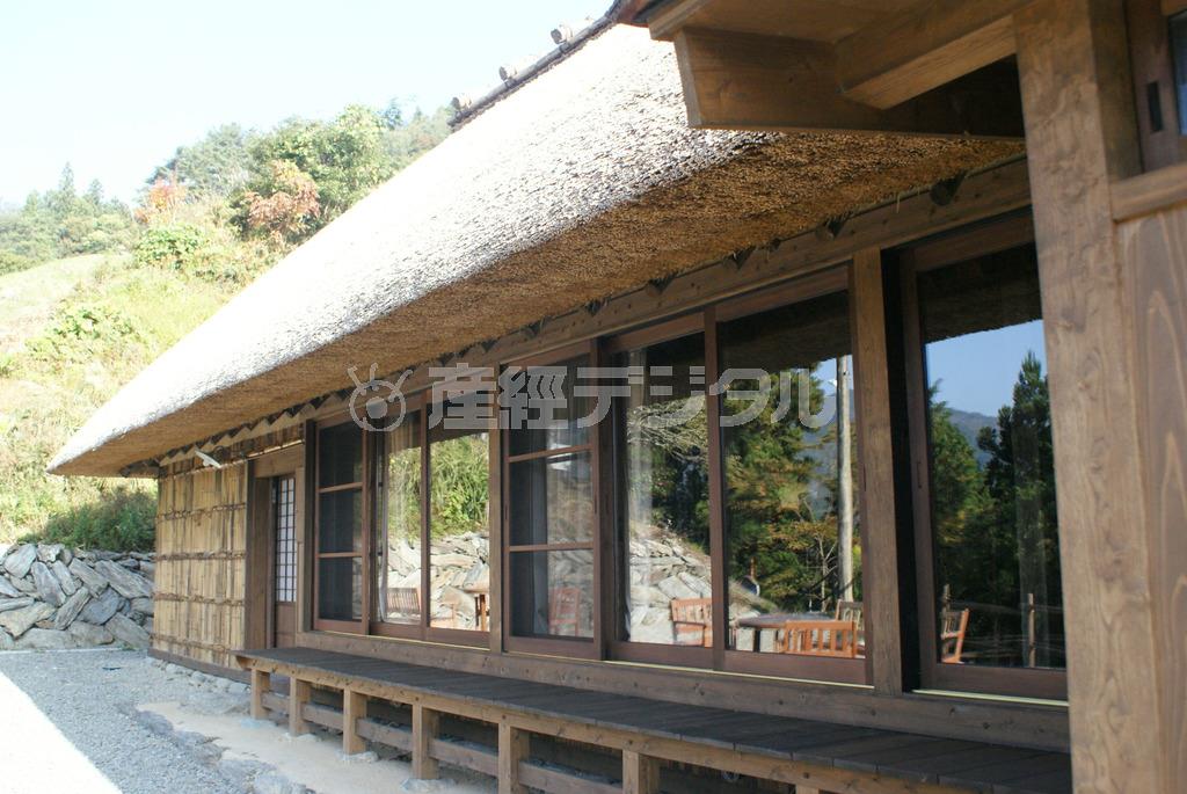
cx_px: 594
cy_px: 397
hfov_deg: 57.2
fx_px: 1089
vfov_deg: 40.1
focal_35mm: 33
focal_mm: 22
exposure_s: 1/640
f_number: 5.6
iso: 800
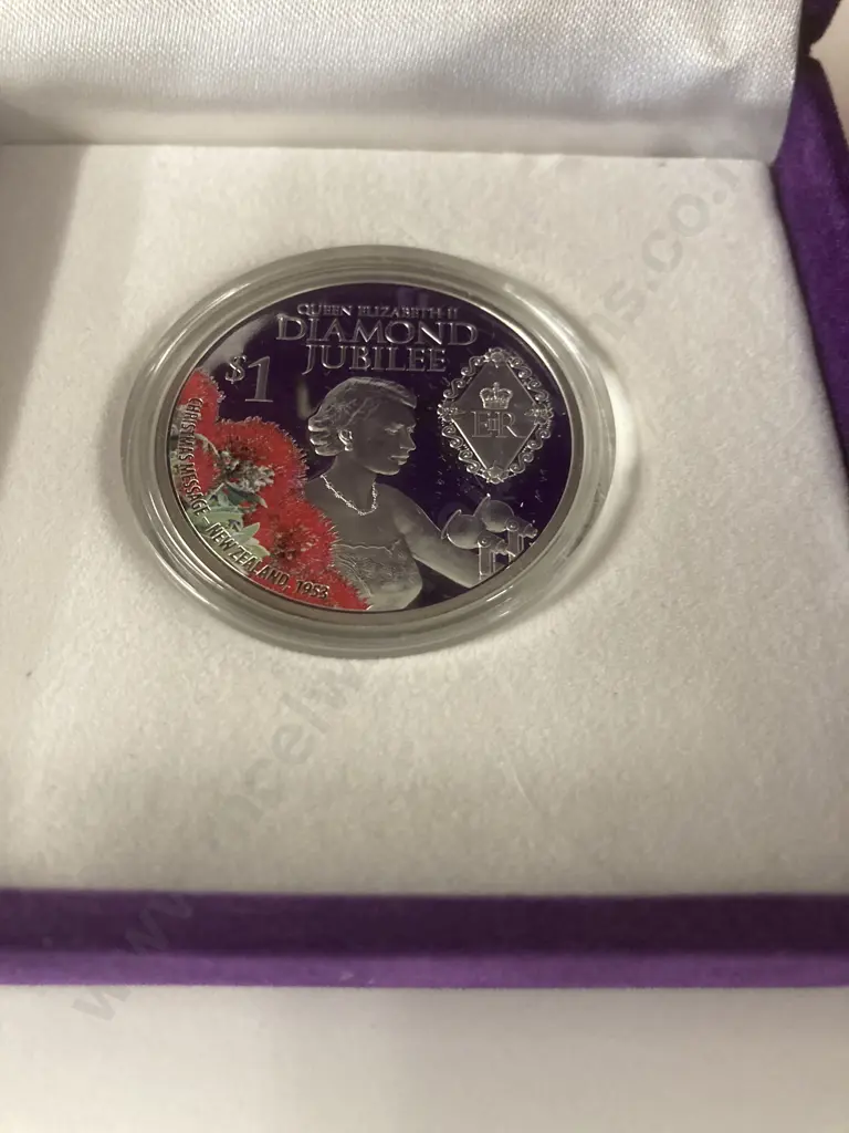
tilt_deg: -60.6
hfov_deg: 49.7
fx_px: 916
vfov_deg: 63.4
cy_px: 566
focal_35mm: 28
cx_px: 424
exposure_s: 1/50
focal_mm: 3.99
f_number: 1.8
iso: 200
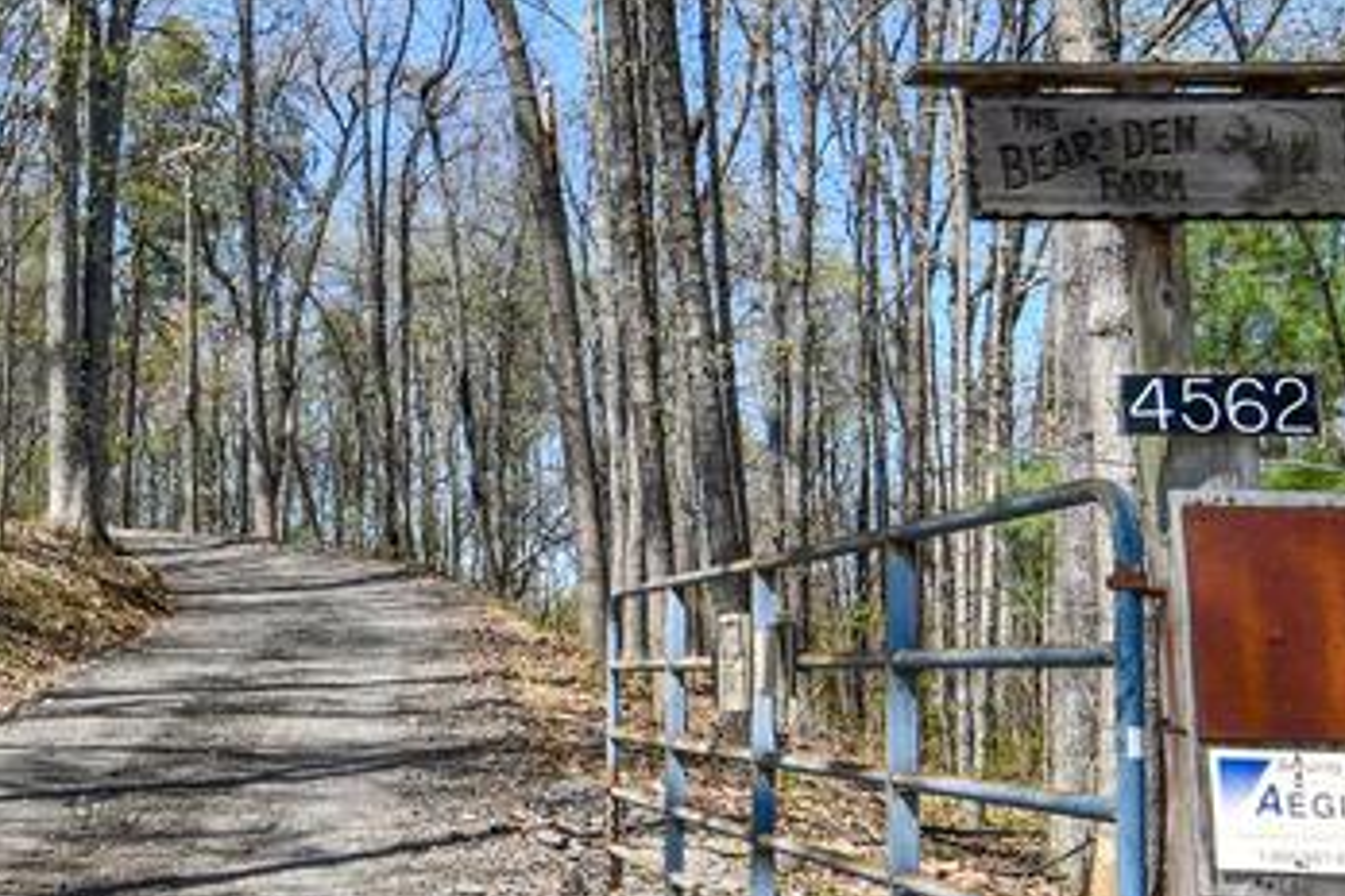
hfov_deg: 35.2
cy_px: 546
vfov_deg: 25.5
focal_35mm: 53
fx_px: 1980
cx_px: 116
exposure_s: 1/200
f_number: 7.1
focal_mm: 12
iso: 100
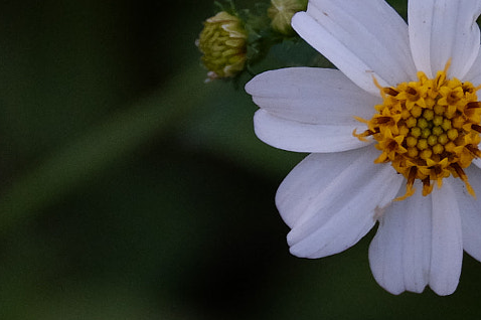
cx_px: 439
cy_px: 126
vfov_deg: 1.4
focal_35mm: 1005
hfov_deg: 2.1
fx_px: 13418
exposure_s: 1/125
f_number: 4.8
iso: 1600
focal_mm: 200
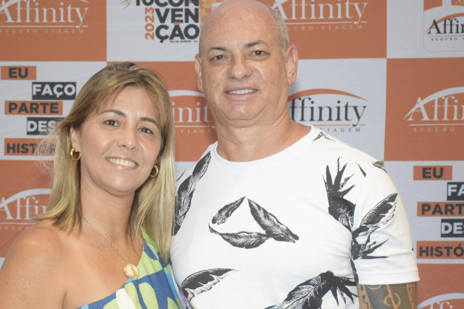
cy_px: 178
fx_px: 812
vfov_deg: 21.6
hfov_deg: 31.9
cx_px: 205
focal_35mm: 63
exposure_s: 1/60
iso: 2200
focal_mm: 34
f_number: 4.2
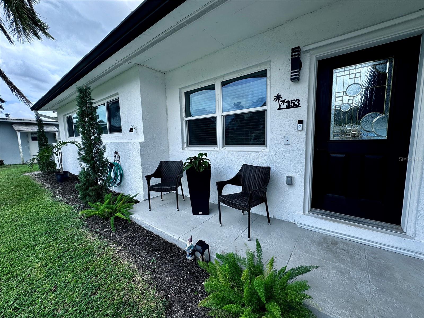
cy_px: 159
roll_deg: +1.4
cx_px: 212
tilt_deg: -7.4
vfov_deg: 85.7
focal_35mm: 14
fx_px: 171
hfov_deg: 102.1
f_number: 2.2
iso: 40
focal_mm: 2.22
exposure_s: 1/879
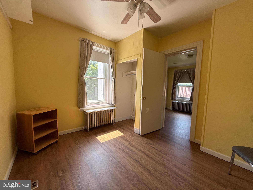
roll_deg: -2.4
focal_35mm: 14
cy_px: 95
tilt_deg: -3.0
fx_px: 102
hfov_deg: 102.1
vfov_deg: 85.7
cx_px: 126
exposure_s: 1/130
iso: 64
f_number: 2.2
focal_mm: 2.22
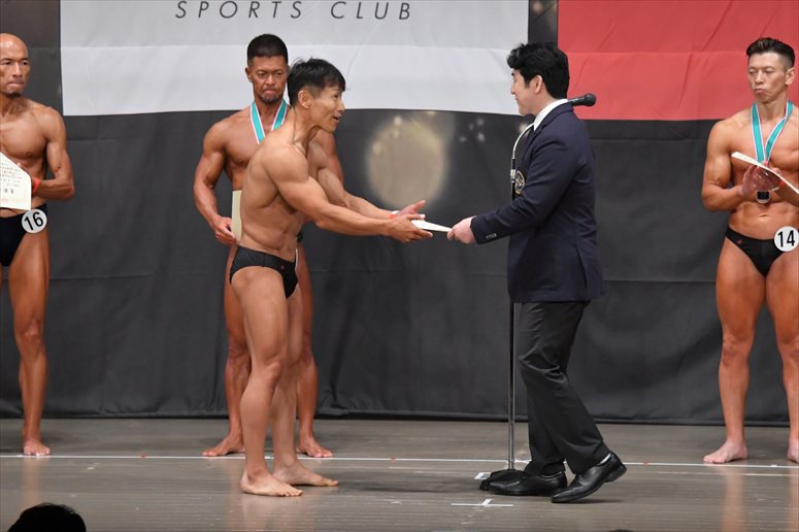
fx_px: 4481
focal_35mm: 202
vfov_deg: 6.8
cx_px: 400
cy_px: 266
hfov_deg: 10.2
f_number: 5.6
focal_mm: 135
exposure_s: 1/400
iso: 5000
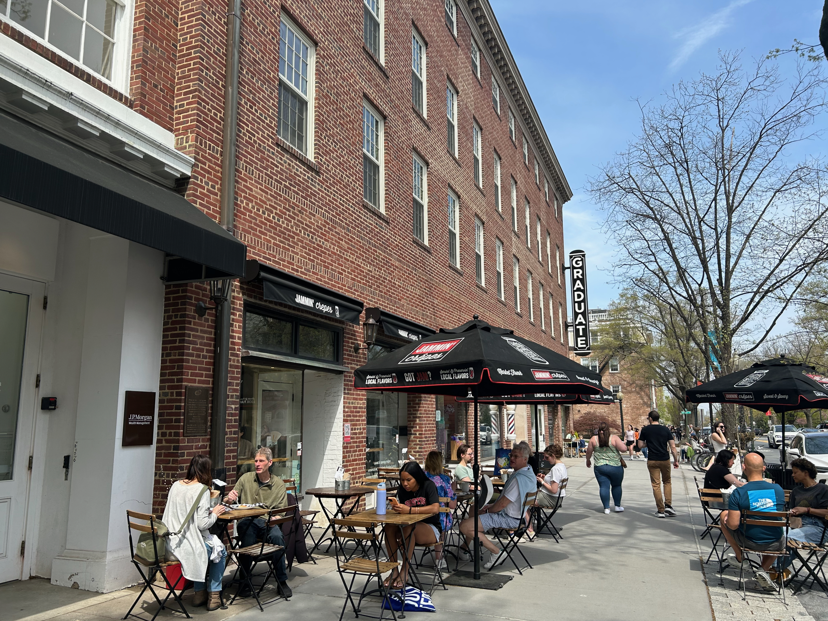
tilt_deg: +9.8
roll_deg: +1.0
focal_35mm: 26
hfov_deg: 67.3
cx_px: 414
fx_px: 622
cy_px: 310
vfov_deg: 53.1
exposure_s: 1/2165
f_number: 1.5
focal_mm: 5.7
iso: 50
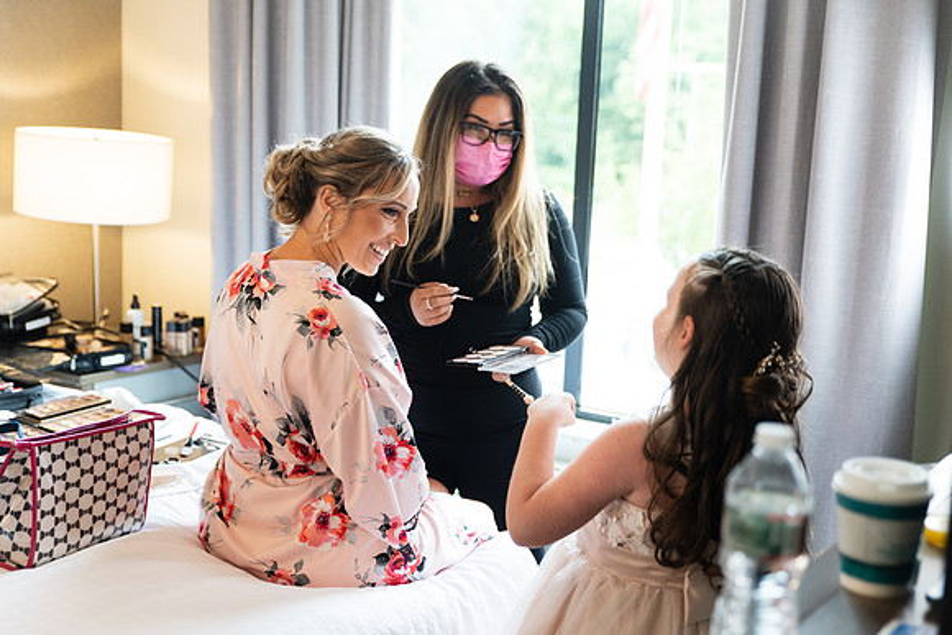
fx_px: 1296
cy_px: 318
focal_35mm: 49
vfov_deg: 27.5
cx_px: 476
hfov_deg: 40.3
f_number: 2.8
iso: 2000
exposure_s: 1/500
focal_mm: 49
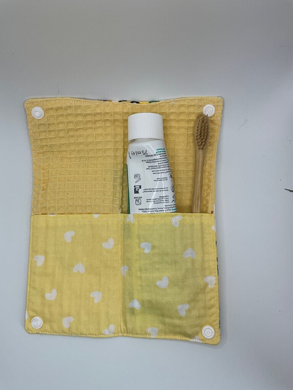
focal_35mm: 29
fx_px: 327
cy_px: 195
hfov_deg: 48.2
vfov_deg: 61.7
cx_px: 146
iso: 25
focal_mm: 3
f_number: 1.8
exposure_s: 1/457
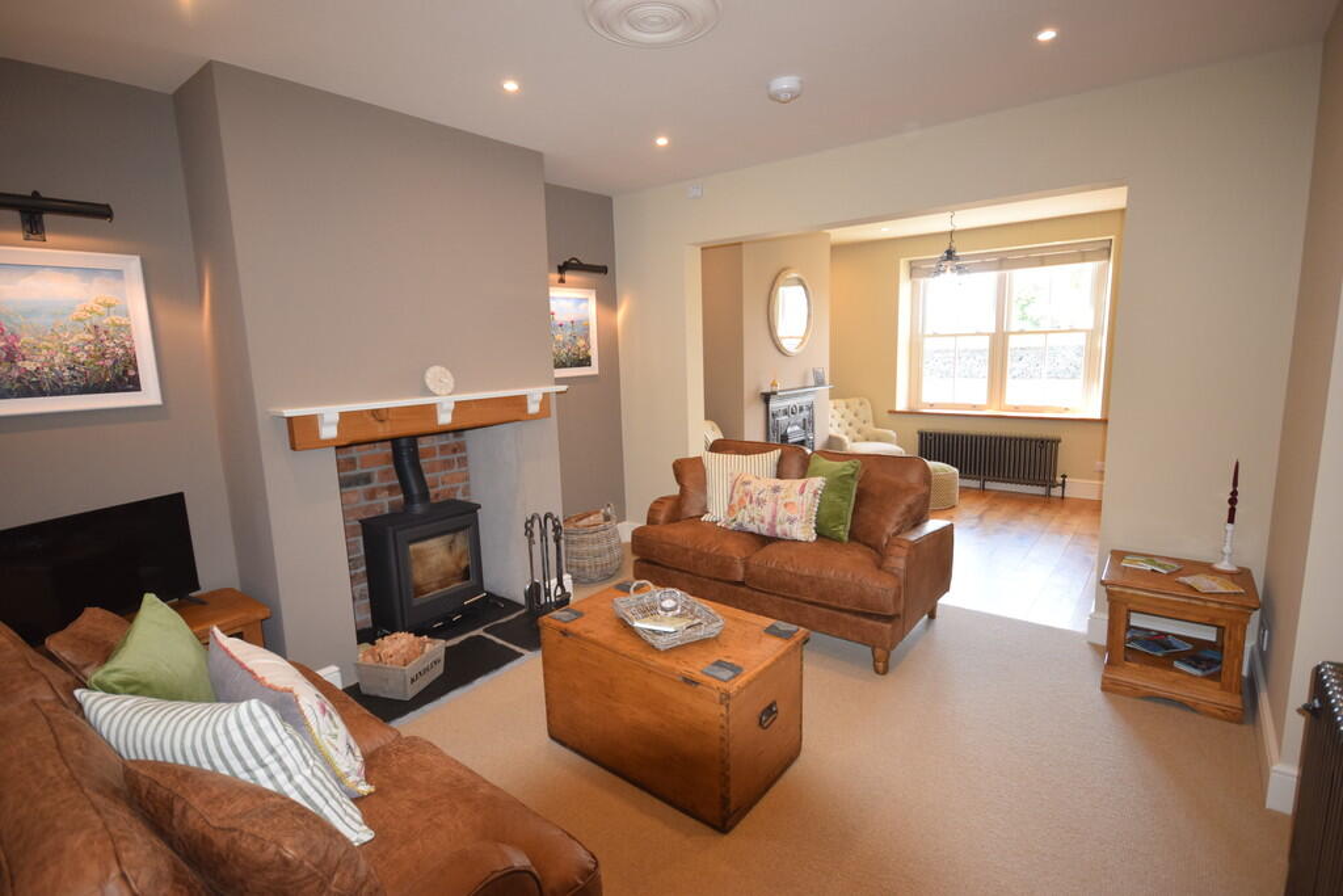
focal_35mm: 17
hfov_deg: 92.4
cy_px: 448
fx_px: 644
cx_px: 672
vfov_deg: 69.7
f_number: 5.6
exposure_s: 1/100
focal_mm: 11.5
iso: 800
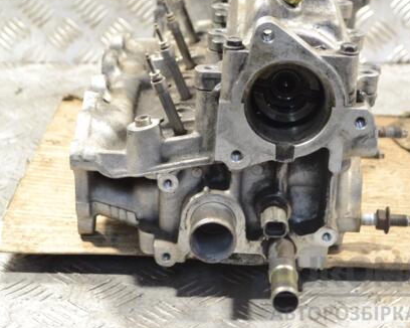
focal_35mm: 87
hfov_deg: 21.9
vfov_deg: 17.6
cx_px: 251
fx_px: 1055
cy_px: 138
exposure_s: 1/30
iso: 720
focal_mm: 42
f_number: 5.3
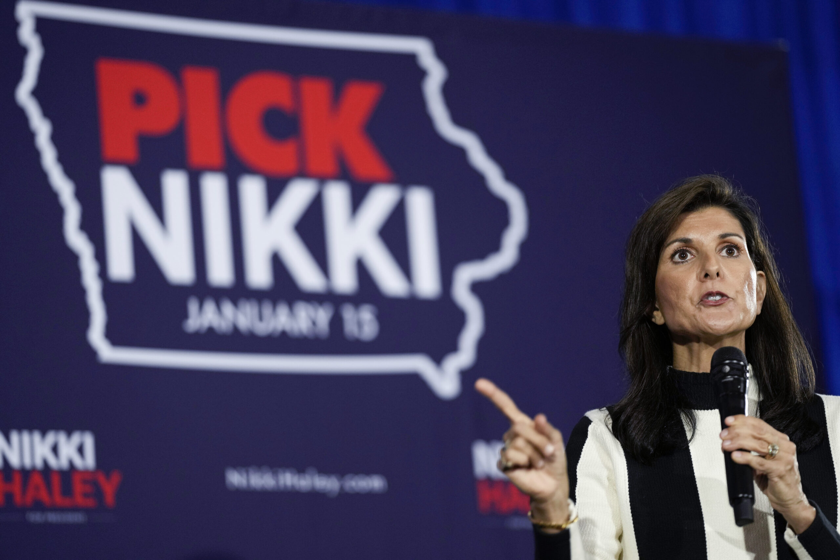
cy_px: 280
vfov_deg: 10.2
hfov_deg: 15.2
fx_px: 3150
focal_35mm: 135
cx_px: 420
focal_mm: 135
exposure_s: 1/250
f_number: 1.8
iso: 1250
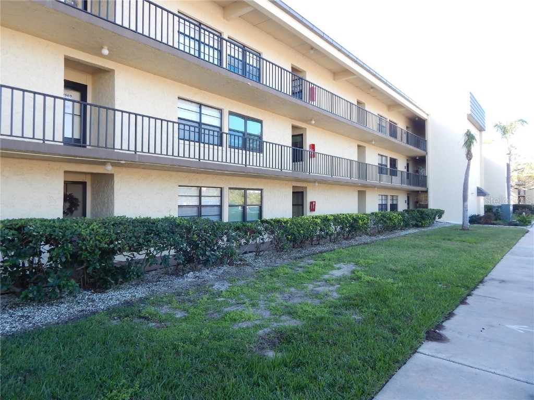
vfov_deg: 61.1
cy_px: 200
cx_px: 267
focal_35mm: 22
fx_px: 339
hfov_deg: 76.4
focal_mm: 4
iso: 125
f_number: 3
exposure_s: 1/160
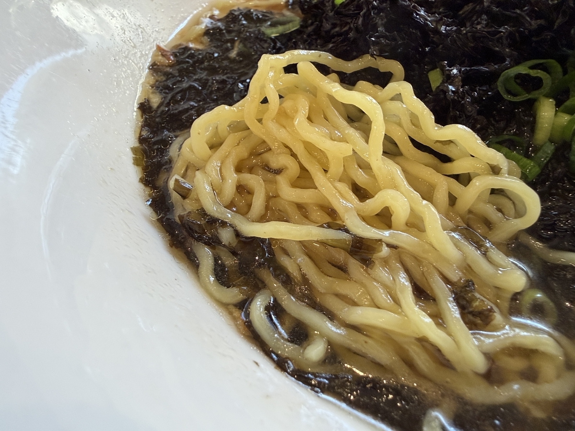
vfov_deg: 54.9
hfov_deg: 69.4
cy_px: 216
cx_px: 288
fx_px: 415
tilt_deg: -50.9
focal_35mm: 25
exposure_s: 1/121
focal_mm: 2.22
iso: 200
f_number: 2.2
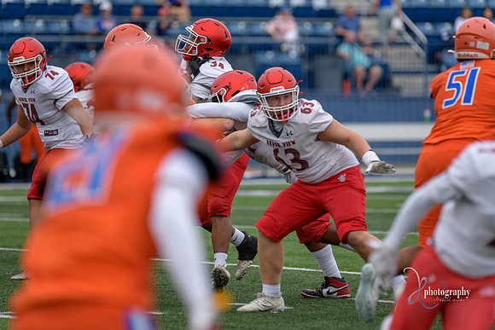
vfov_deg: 4.6
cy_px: 165
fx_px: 4126
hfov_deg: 6.9
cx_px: 248
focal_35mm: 300
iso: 220
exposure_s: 1/1000
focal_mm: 300
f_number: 3.5
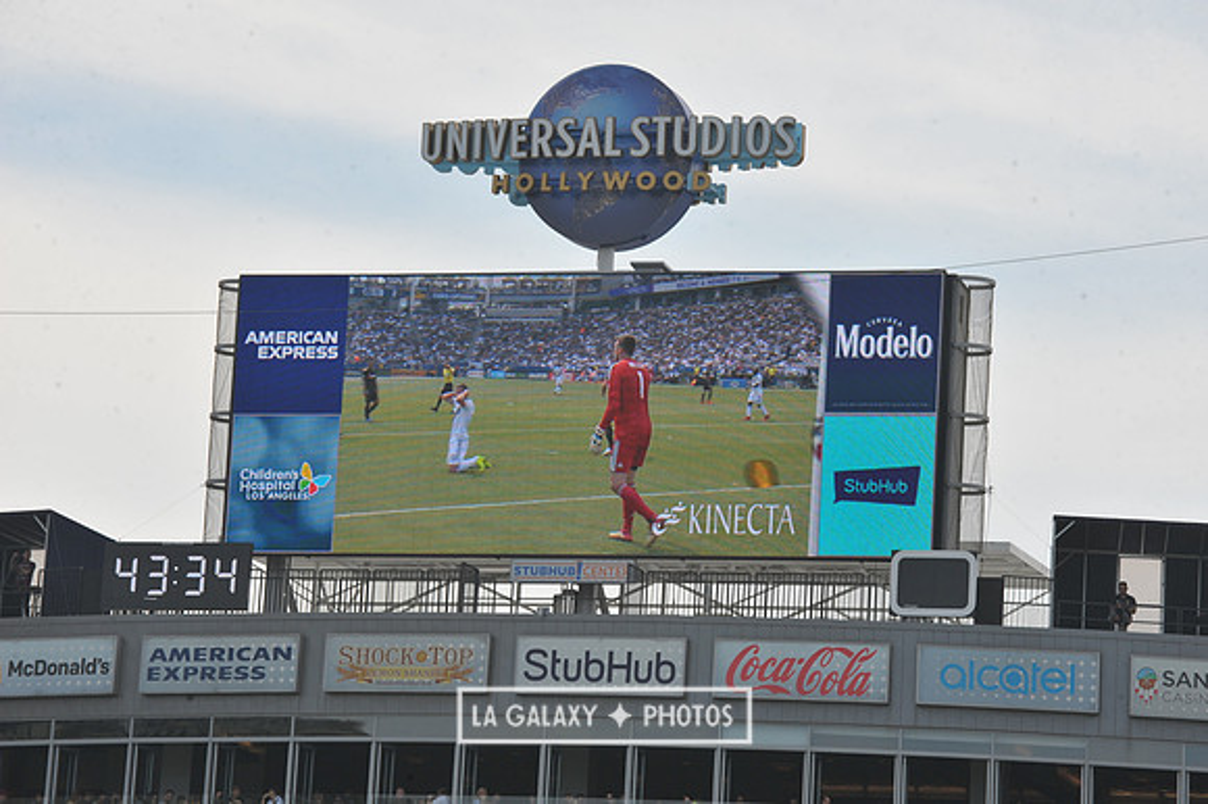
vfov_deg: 7.8
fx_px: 5869
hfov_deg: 11.8
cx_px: 604
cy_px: 402
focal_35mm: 175
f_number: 11
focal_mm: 175
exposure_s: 1/500
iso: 320
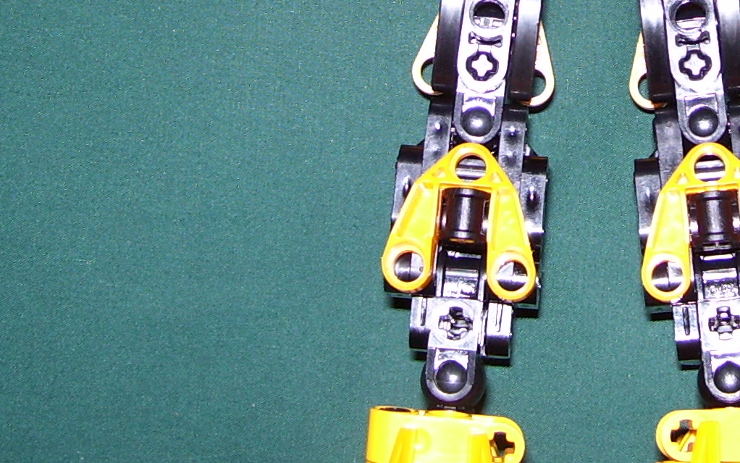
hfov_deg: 23.8
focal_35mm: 86
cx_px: 560
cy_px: -57
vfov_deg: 14.8
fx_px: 1735
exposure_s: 1/60
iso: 80
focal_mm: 6
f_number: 2.7
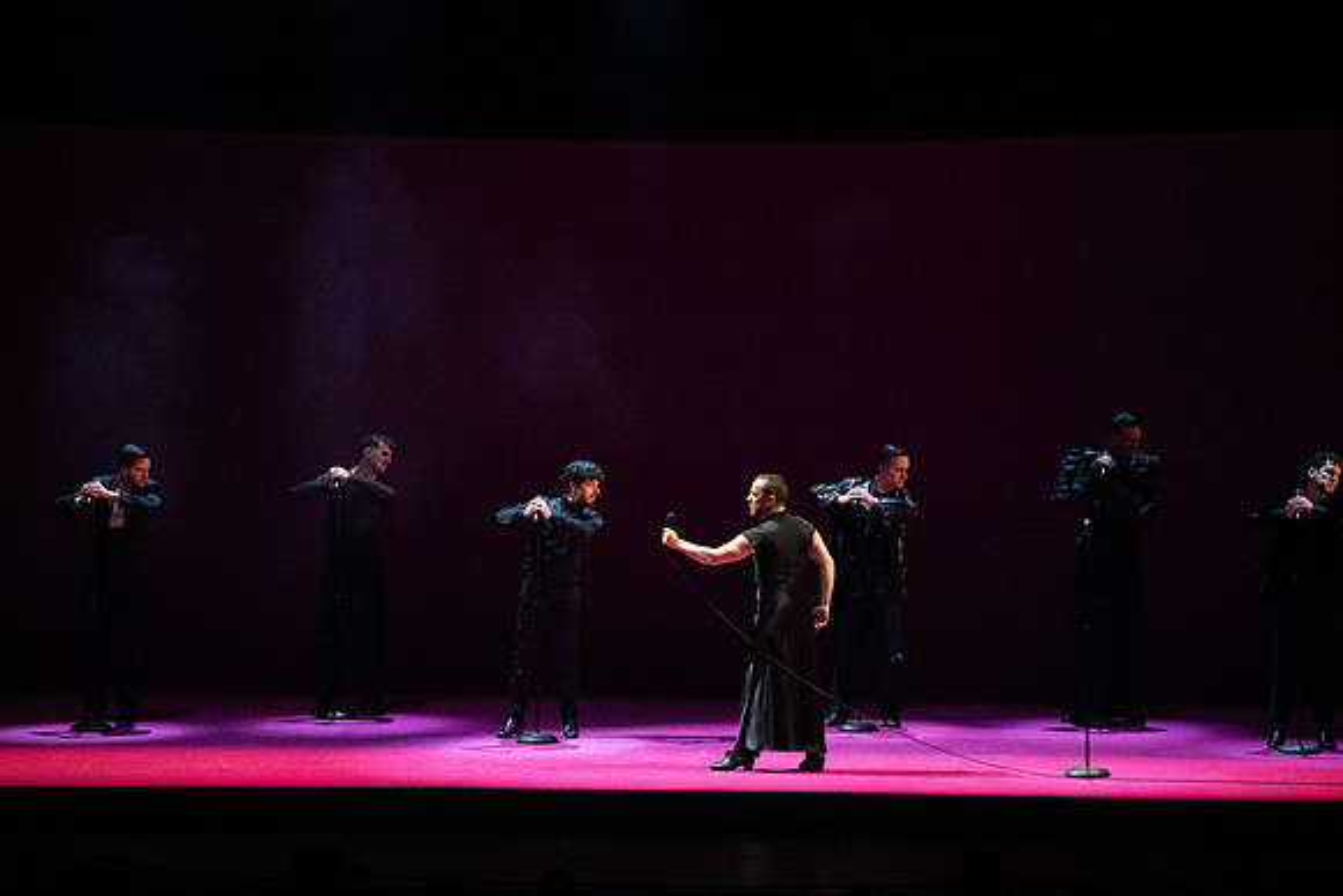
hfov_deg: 12.5
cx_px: 672
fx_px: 6119
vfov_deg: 8.4
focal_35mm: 164
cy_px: 448
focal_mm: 164
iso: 25600
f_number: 5.6
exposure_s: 1/320
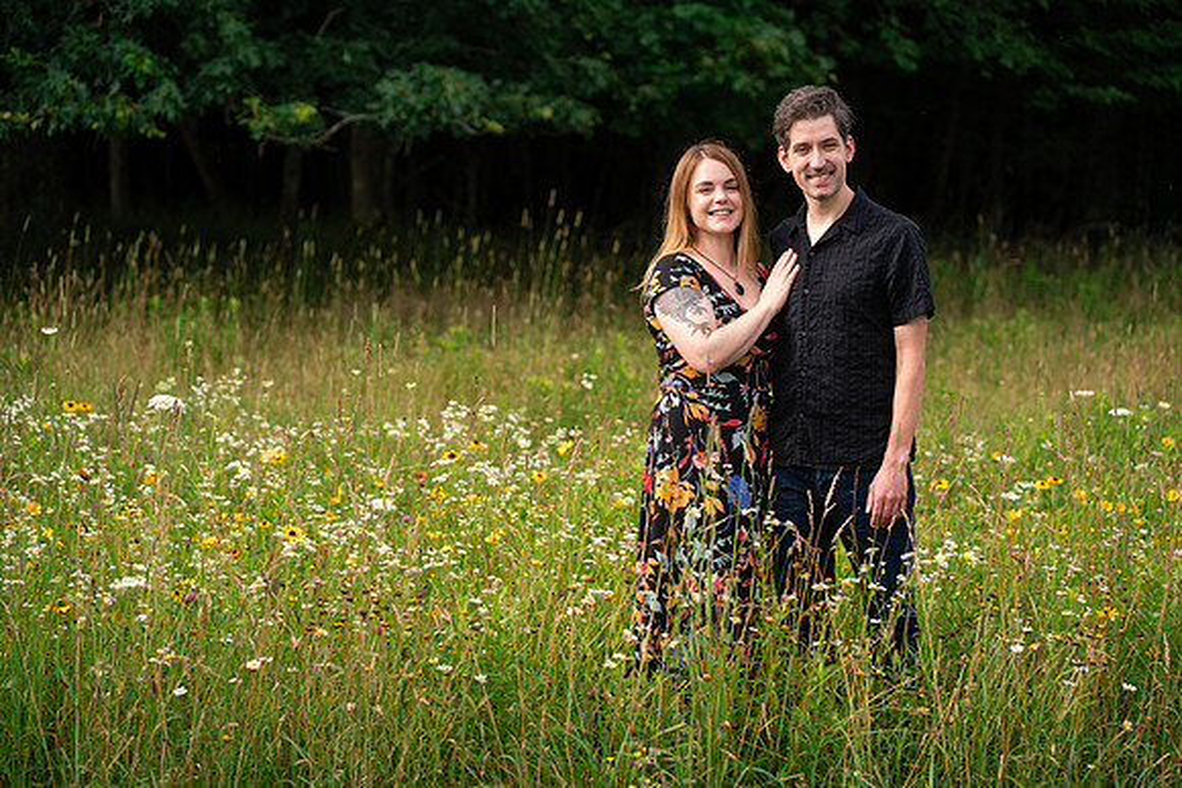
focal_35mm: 85
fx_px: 2791
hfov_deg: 23.9
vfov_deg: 16.1
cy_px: 394
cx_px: 591
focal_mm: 85
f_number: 3.2
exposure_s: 1/2000
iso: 200
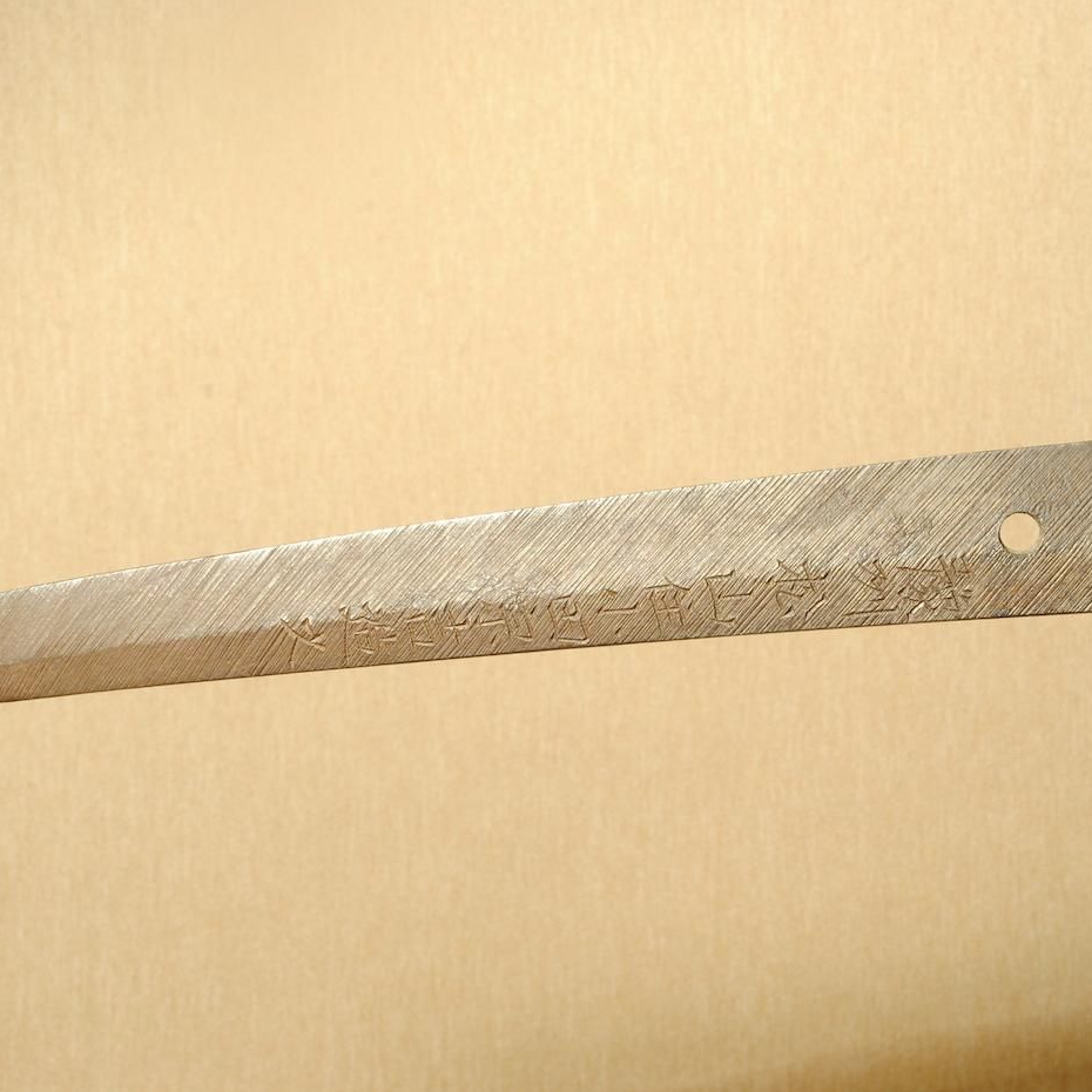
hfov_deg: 23.6
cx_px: 706
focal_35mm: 73
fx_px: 2605
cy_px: 549
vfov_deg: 23.7
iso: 400
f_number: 11
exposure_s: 1/2
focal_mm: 38
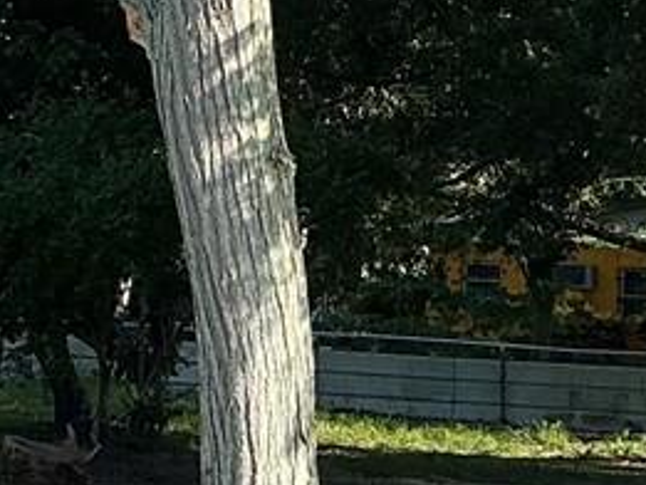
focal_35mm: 178
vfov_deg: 8.3
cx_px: -163
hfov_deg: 10.9
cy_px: 198
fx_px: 3323
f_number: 1.8
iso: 25
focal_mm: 3
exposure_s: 1/912
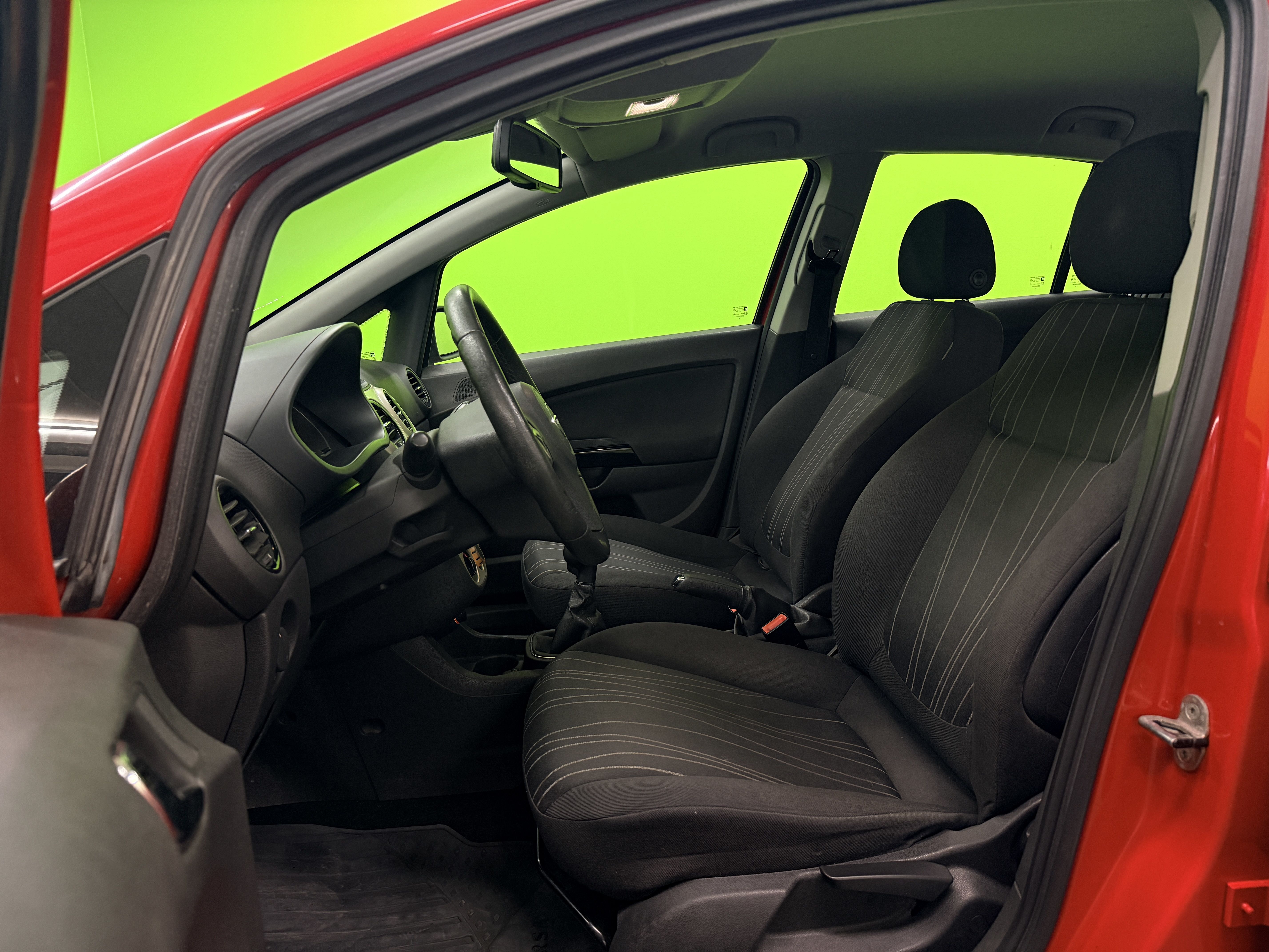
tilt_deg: -11.3
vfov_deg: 56.8
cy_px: 476
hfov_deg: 71.6
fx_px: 880
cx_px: 634
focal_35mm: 24
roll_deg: +1.9
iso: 400
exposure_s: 1/100
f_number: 1.78
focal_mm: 6.76
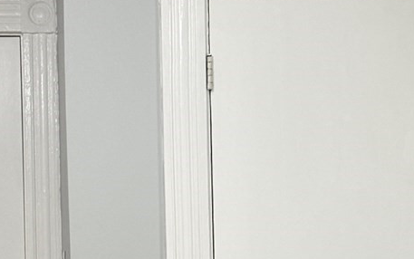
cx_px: 91
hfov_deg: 18.1
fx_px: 1287
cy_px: 320
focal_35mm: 114
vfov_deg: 11.3
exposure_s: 1/60
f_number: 1.78
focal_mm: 6.76
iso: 125
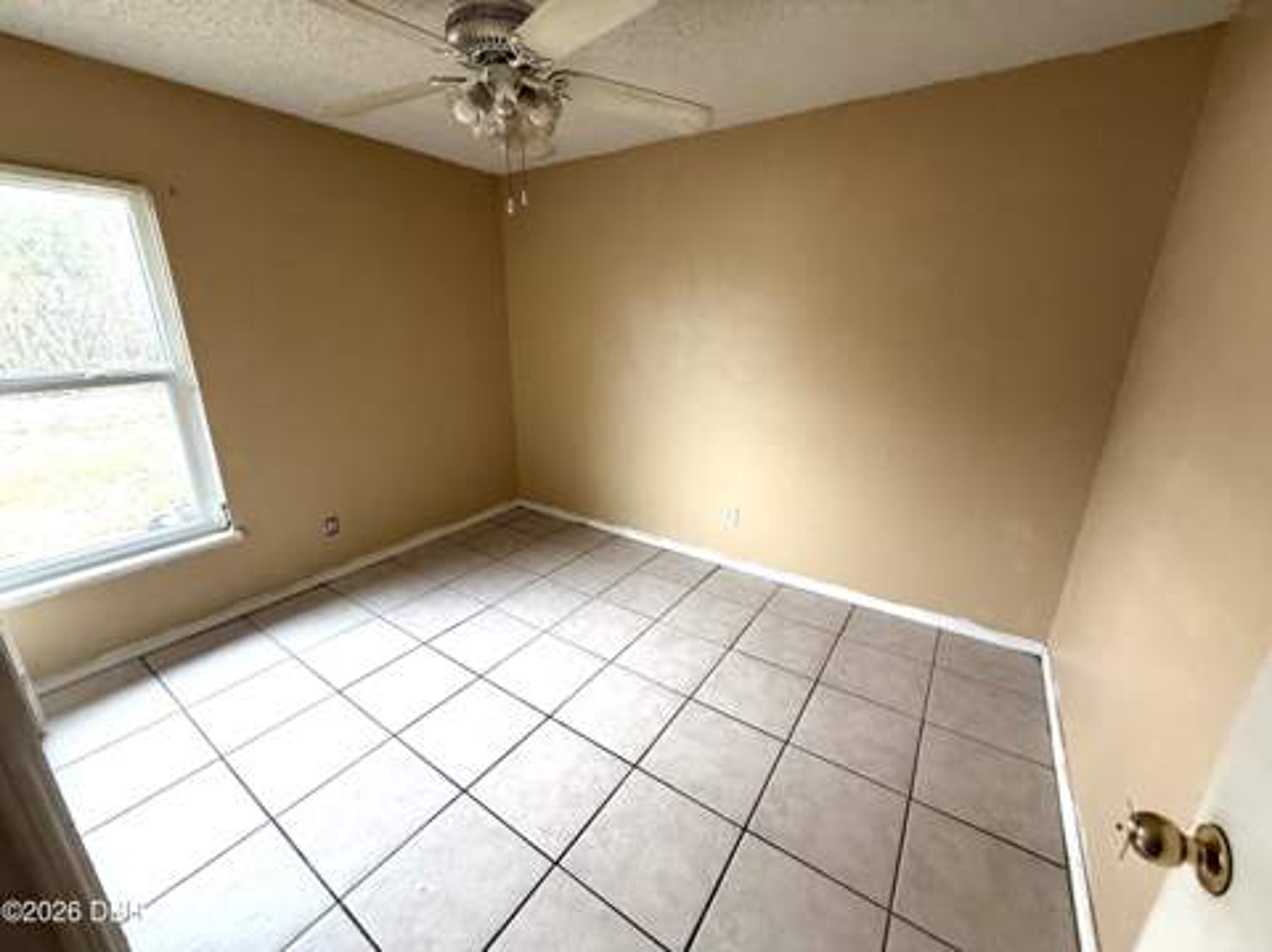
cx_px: 636
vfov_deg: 85.6
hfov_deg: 102.1
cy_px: 476
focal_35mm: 14
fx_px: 514
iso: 200
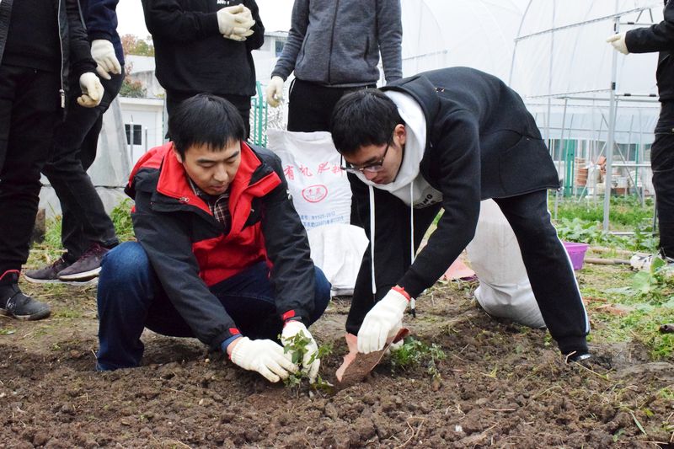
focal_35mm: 57
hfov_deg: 35.1
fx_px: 1067
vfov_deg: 23.8
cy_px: 224
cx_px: 337
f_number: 13
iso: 12800
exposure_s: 1/640
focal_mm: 38
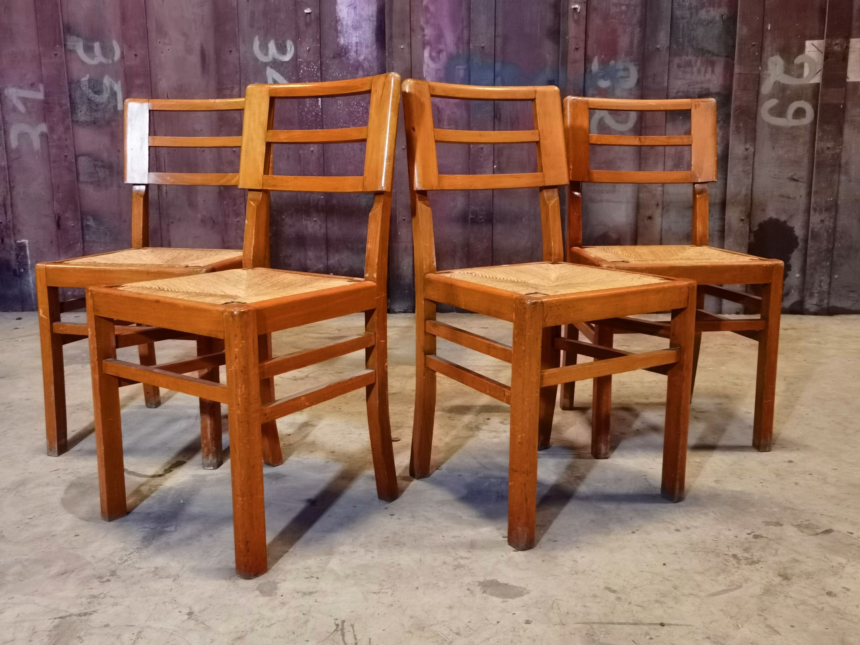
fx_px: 845
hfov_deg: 54.0
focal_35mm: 34
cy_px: 322
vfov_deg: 41.8
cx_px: 430
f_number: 1.9
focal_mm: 6.71
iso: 800
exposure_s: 1/25
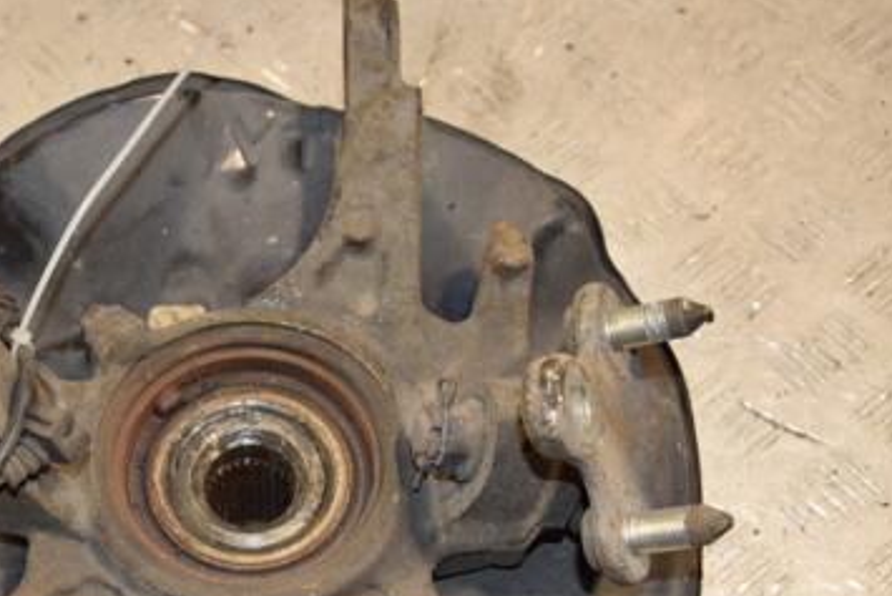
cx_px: 171
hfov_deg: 27.8
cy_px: 402
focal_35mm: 71
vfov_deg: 19.1
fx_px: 1760
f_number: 6.3
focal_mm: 28
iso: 800
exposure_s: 1/200
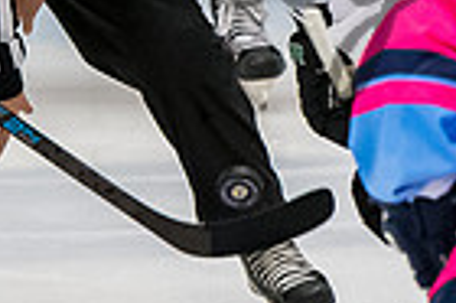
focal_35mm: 1025
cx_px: 76
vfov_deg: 1.3
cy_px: -116
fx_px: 12968
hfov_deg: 2.0
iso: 2500
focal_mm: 145
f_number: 3.5
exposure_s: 1/800
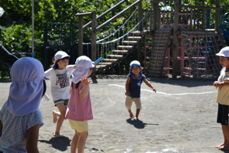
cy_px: 76
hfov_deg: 29.9
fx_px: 430
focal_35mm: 68
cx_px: 114
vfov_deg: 20.2
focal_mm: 45
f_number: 6.3
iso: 100
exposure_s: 1/160
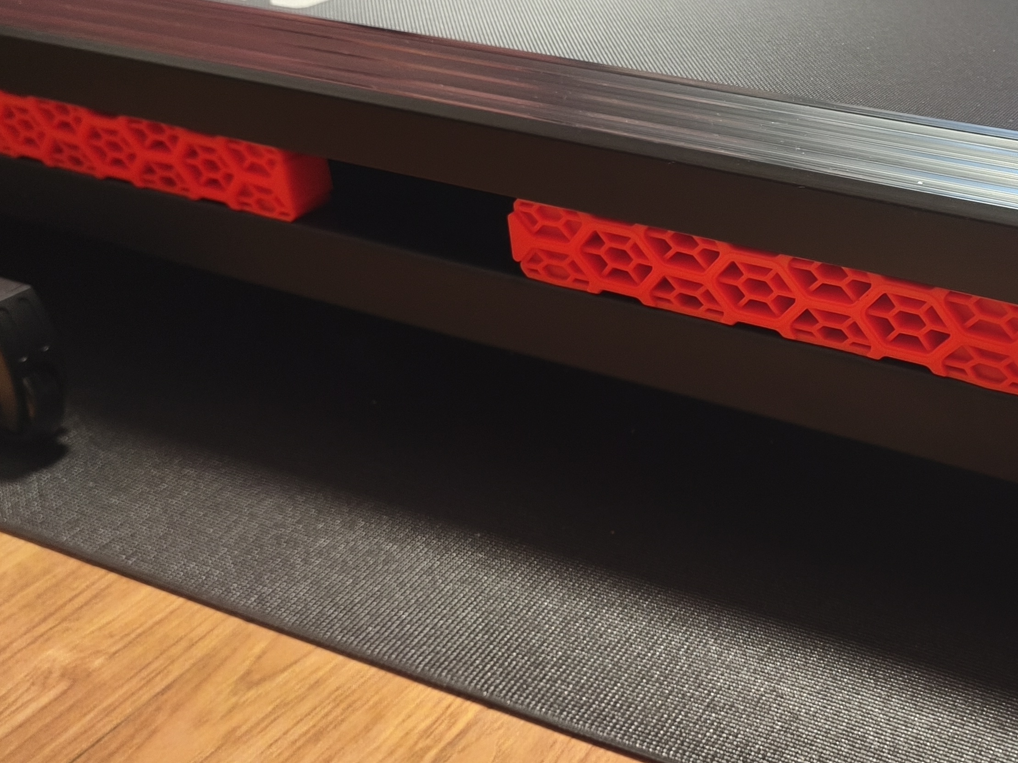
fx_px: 1412
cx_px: 873
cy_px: 198
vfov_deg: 29.8
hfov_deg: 37.6
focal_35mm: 48
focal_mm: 4.94
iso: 1000
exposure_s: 1/18.7
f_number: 1.5
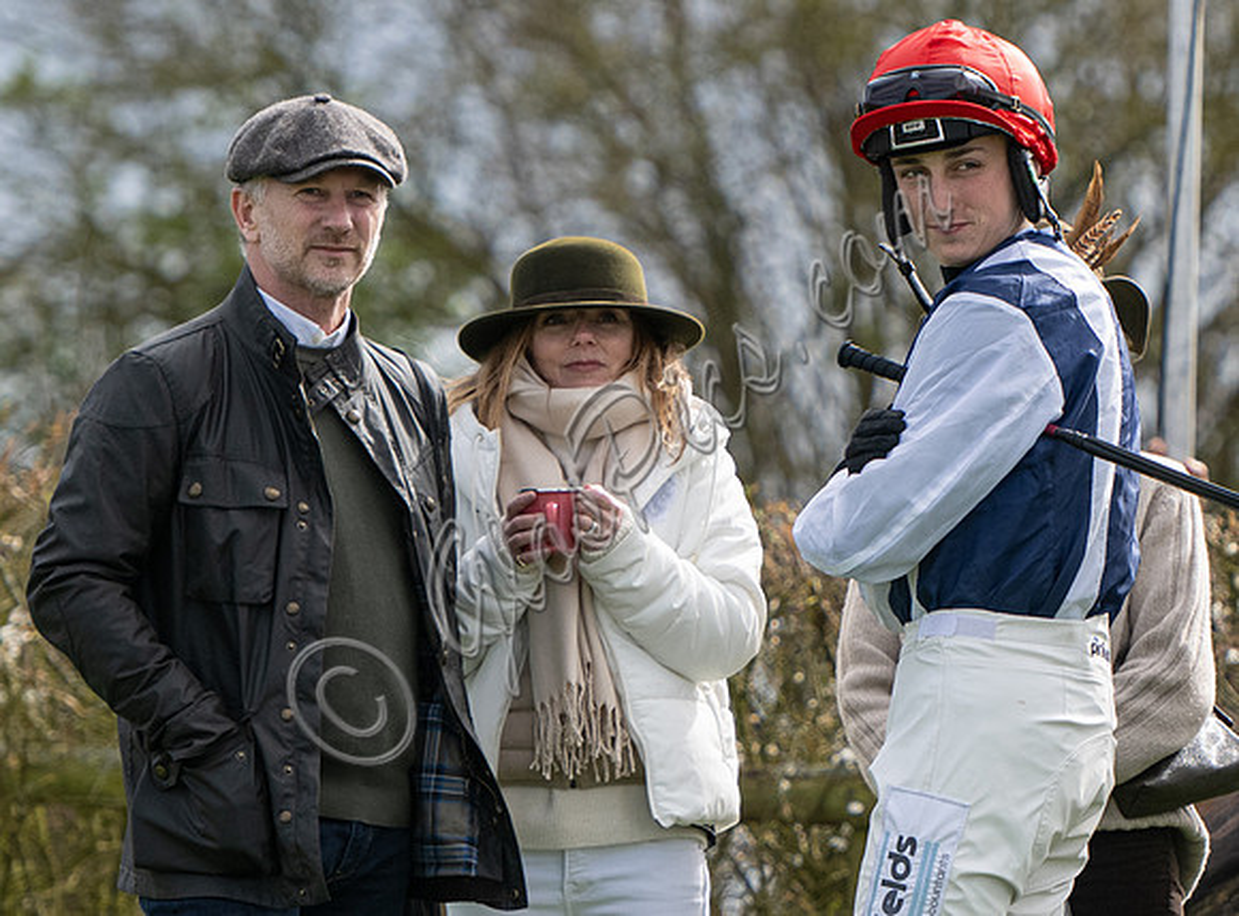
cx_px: 1000
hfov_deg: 3.9
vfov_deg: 2.9
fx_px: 18258
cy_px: 634
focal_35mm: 513
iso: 400
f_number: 4
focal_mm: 170
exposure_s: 1/2000
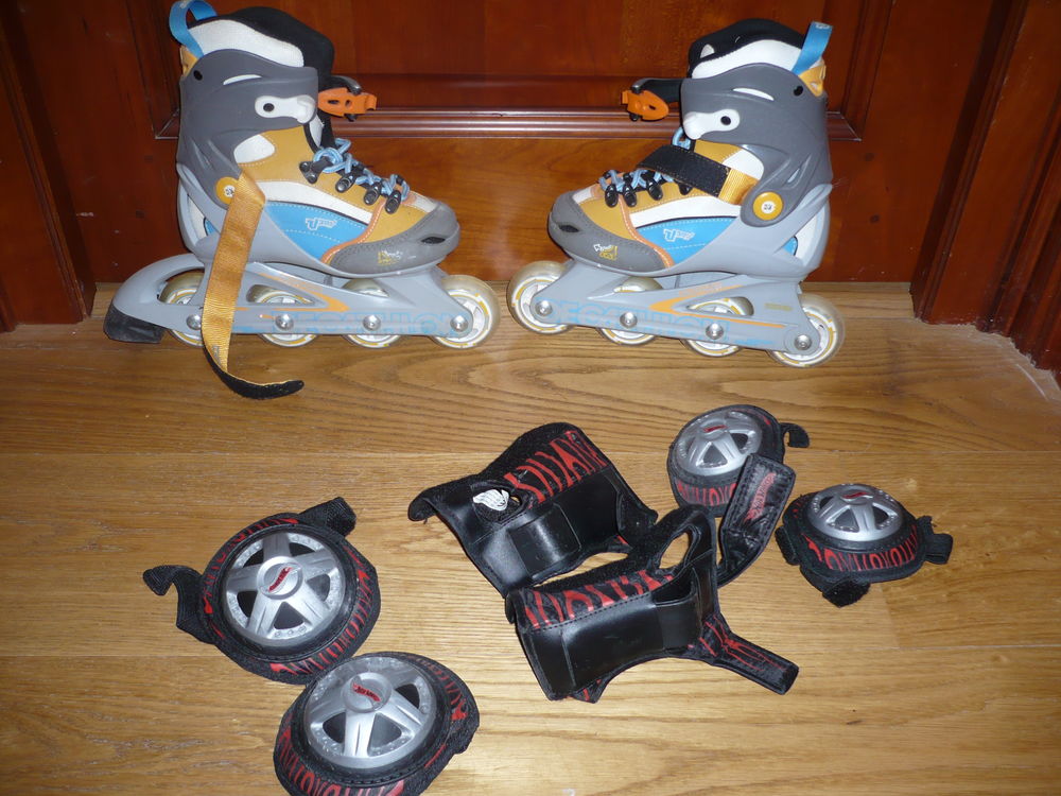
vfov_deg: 40.7
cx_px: 530
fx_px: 1073
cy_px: 398
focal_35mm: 35
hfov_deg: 52.6
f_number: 2.8
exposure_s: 1/30
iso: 100
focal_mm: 5.8
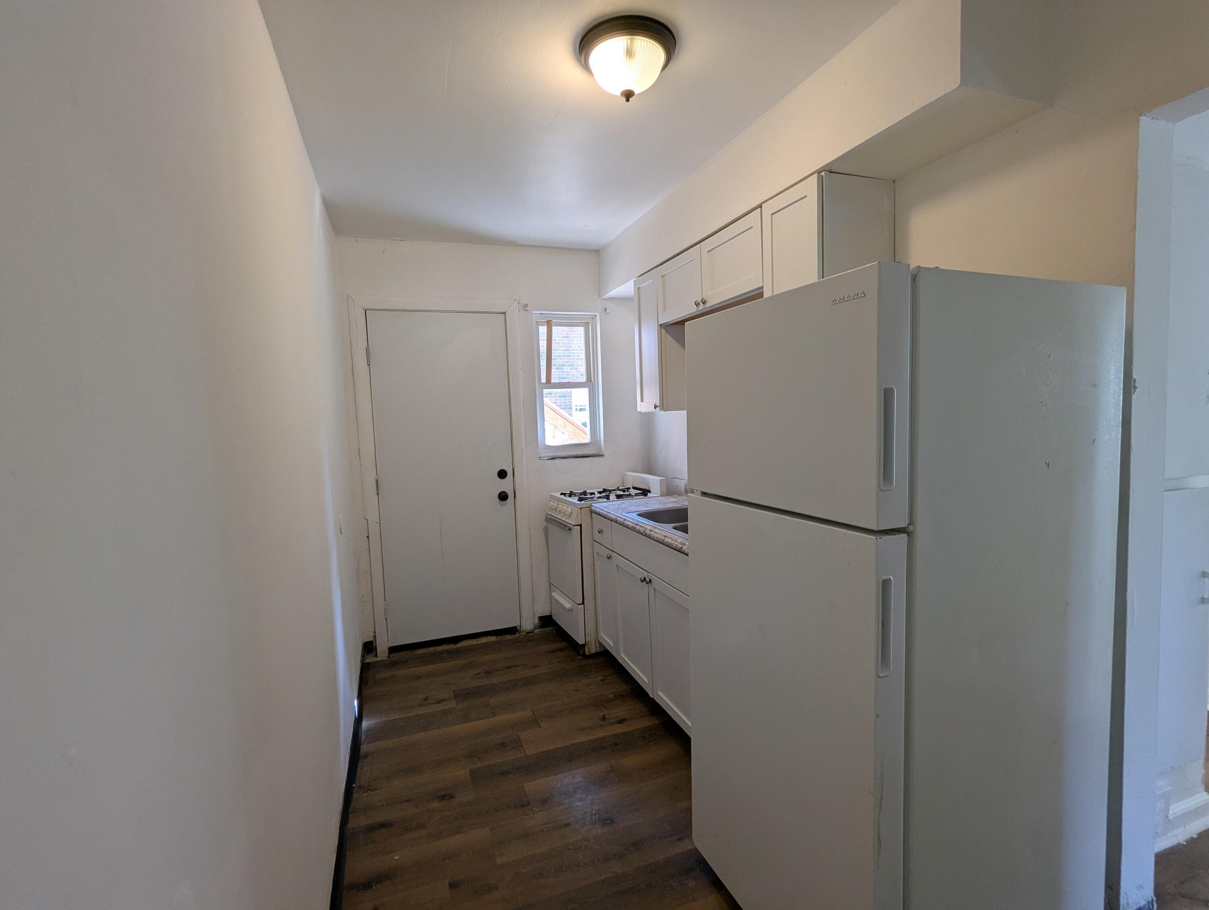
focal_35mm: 16
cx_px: 604
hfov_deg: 94.4
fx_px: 560
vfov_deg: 78.2
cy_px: 455
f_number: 2.2
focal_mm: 2.35
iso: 55
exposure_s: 1/30
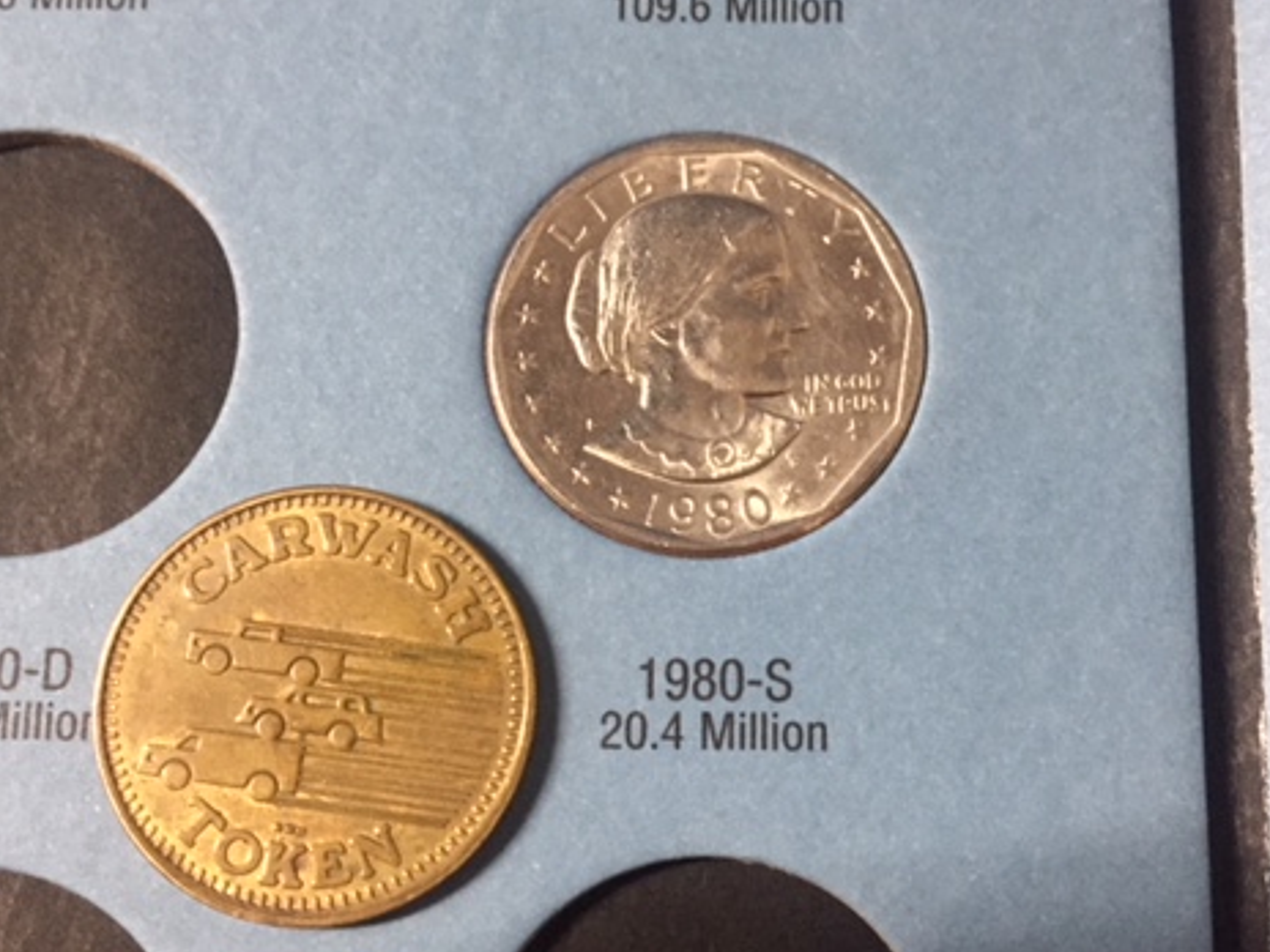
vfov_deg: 35.9
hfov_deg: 46.7
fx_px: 1468
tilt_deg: -80.7
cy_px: 517
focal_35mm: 40
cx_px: 692
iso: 160
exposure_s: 1/30
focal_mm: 4.15
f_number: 2.2
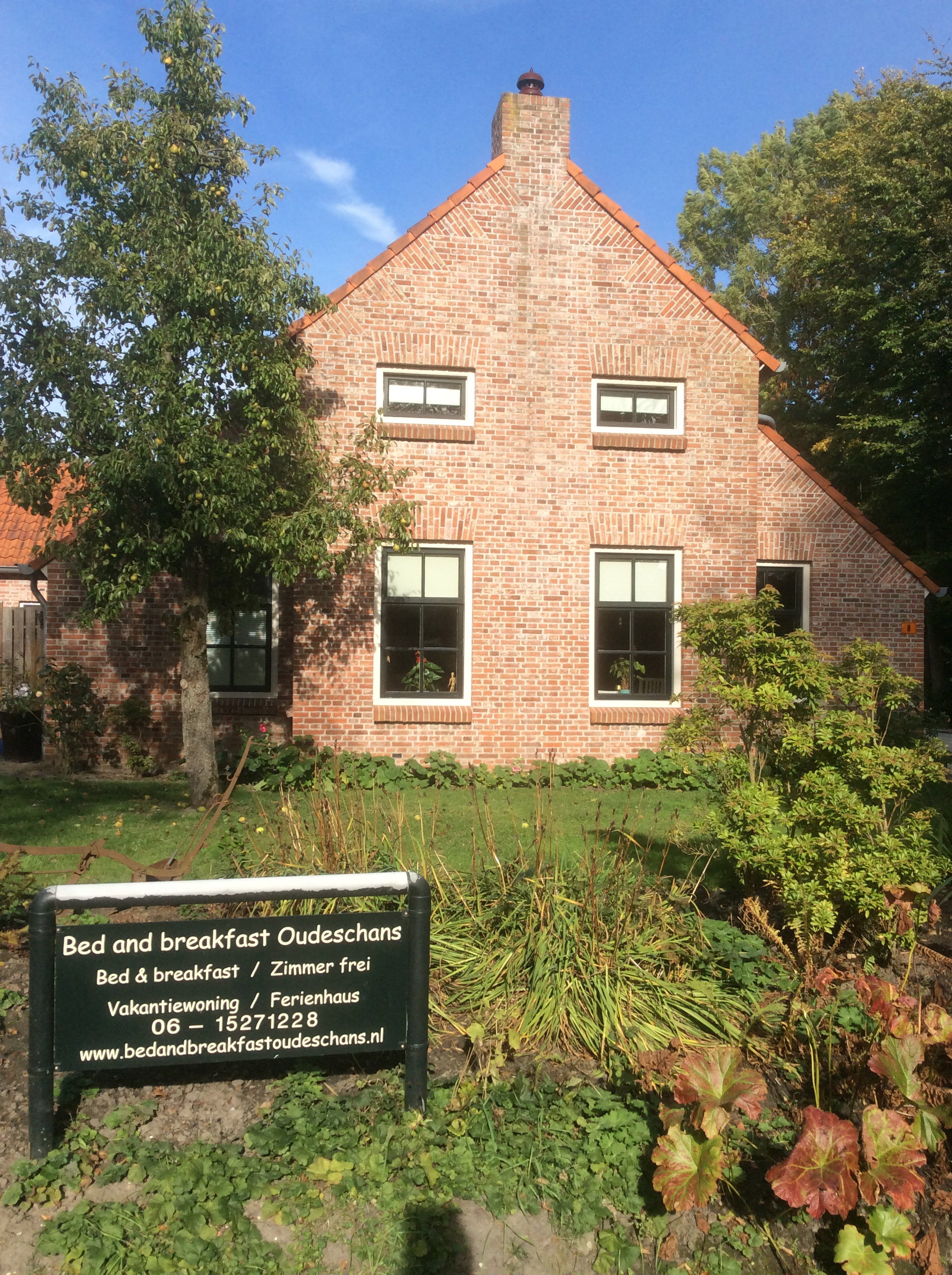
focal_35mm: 32
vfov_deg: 56.9
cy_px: 638
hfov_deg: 44.1
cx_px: 476
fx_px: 1177
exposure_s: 1/1059
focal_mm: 3.3
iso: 32
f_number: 2.4
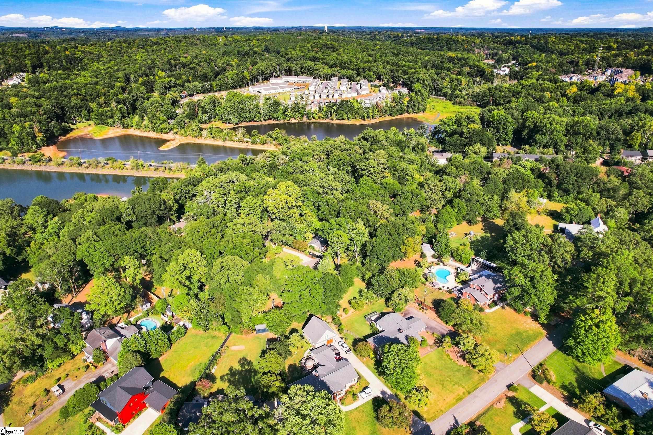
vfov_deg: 57.2
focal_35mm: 22
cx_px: 326
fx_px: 399
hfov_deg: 78.6
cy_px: 218
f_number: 2.8
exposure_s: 1/320
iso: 130
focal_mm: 8.4
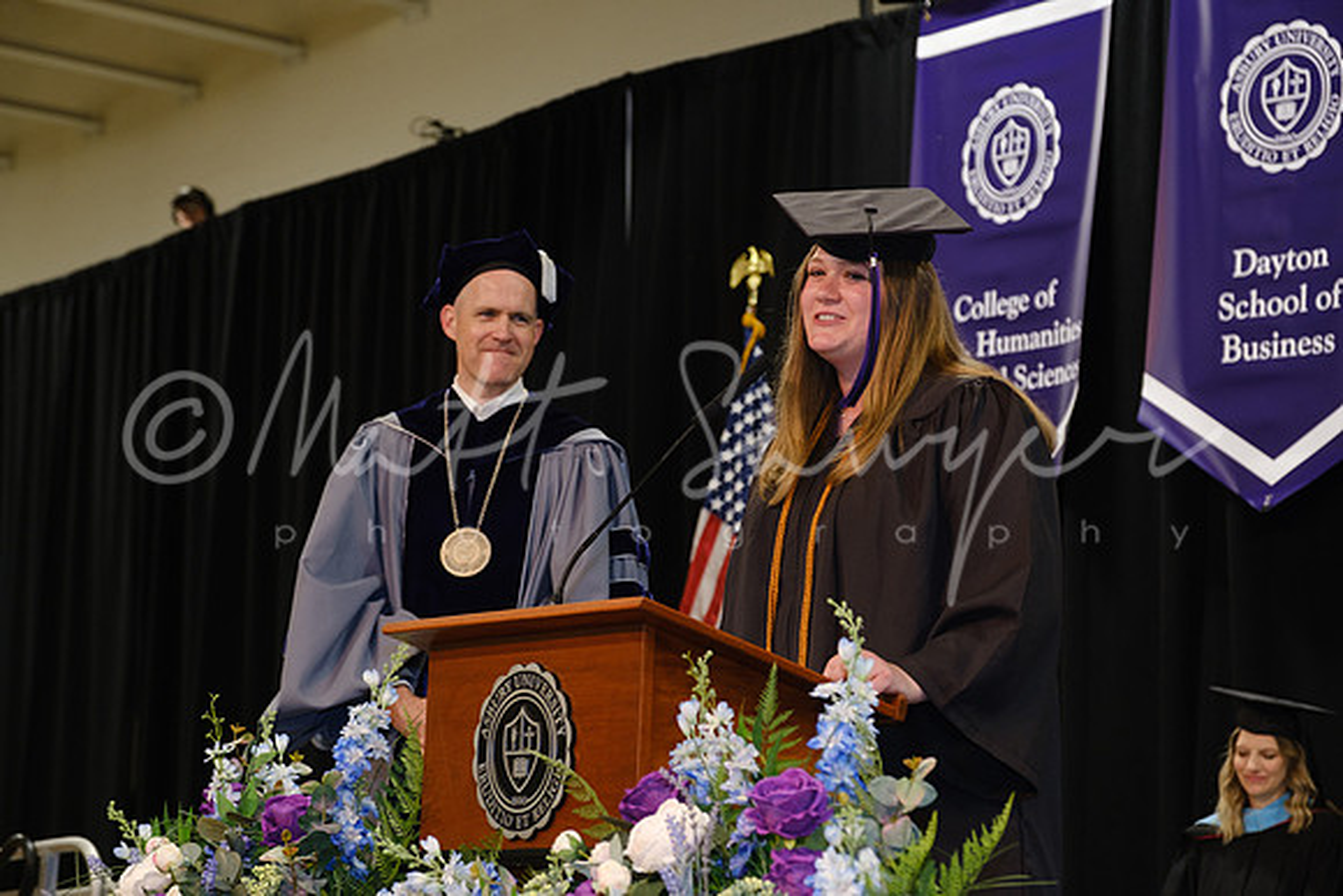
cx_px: 672
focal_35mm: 83
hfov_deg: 24.5
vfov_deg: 16.5
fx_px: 3097
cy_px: 448
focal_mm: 55
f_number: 4
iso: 1250
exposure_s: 1/100
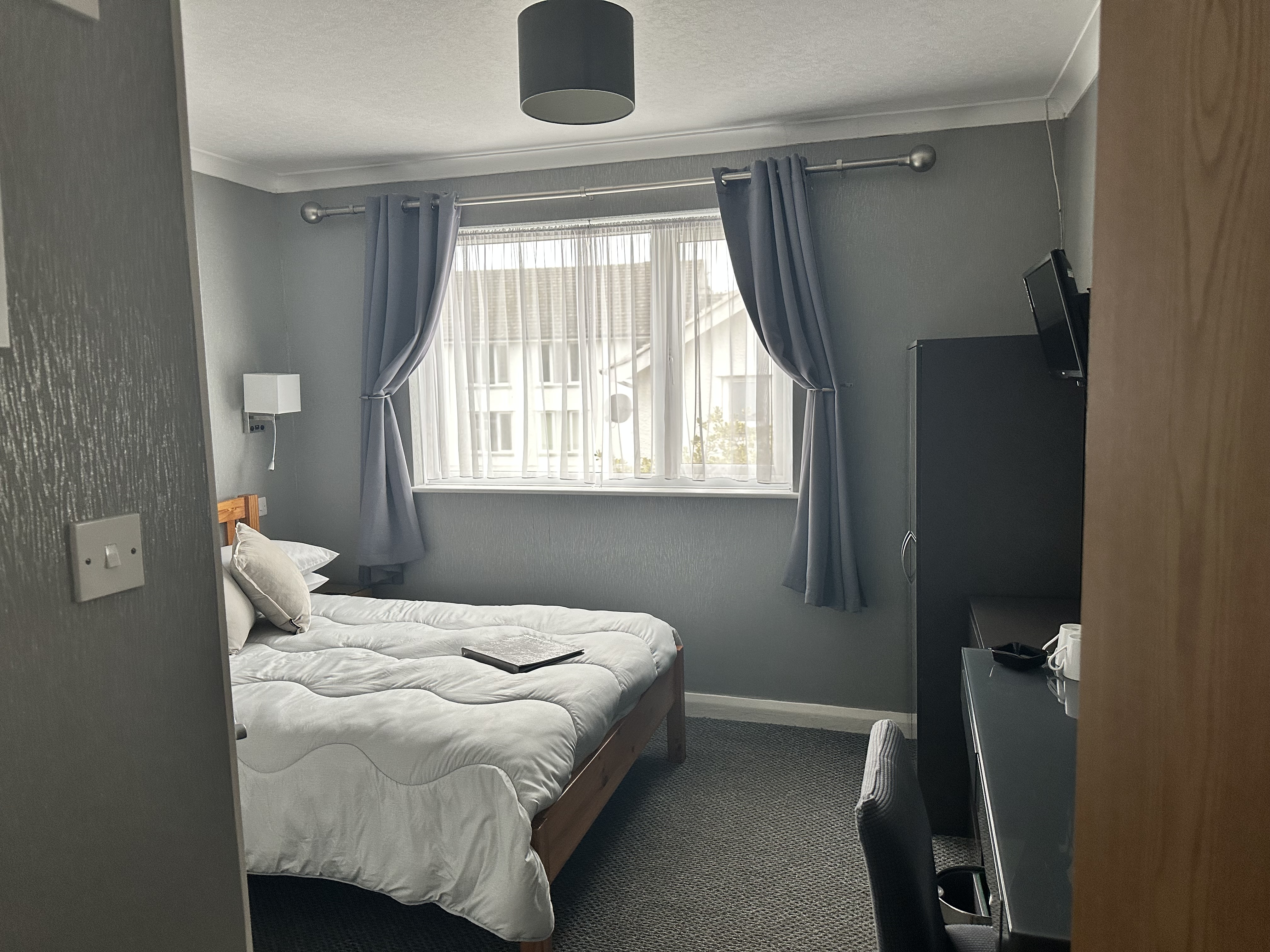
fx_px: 881
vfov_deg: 56.8
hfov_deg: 71.6
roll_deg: +1.6
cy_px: 476
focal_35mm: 24
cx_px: 635
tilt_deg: -6.1
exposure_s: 1/50
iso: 320
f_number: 1.78
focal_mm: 6.86
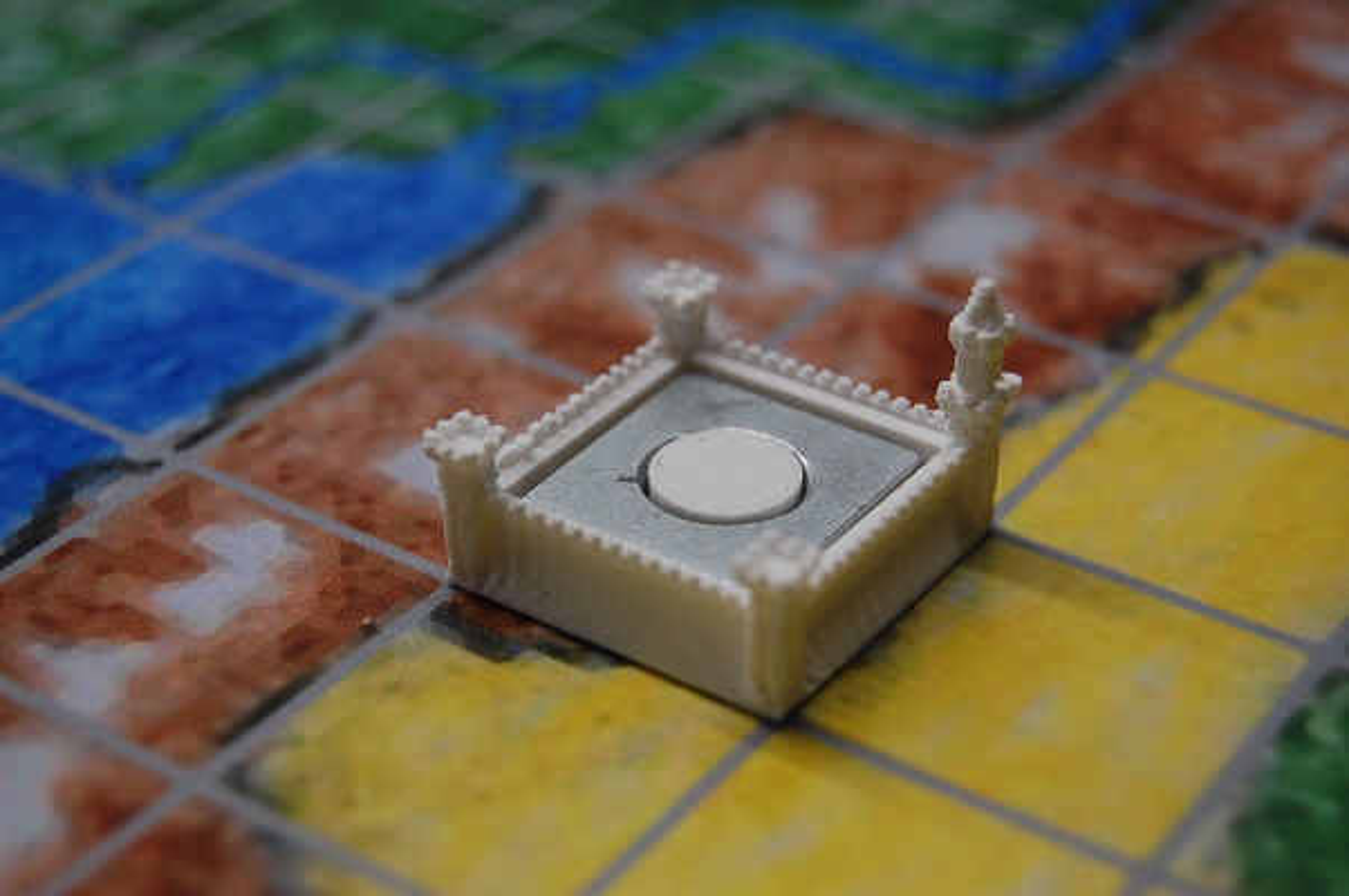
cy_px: 448
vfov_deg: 17.5
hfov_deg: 26.0
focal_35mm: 78
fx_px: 2920
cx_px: 674
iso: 400
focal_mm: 52
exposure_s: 1/40
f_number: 5.6
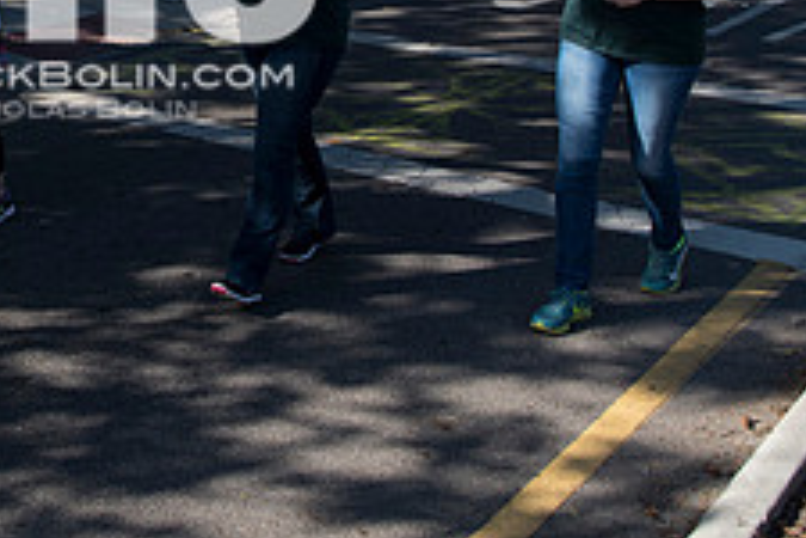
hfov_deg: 30.6
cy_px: -52
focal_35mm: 62
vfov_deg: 20.9
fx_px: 1388
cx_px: 47
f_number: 4.5
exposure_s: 1/1600
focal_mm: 24
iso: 250
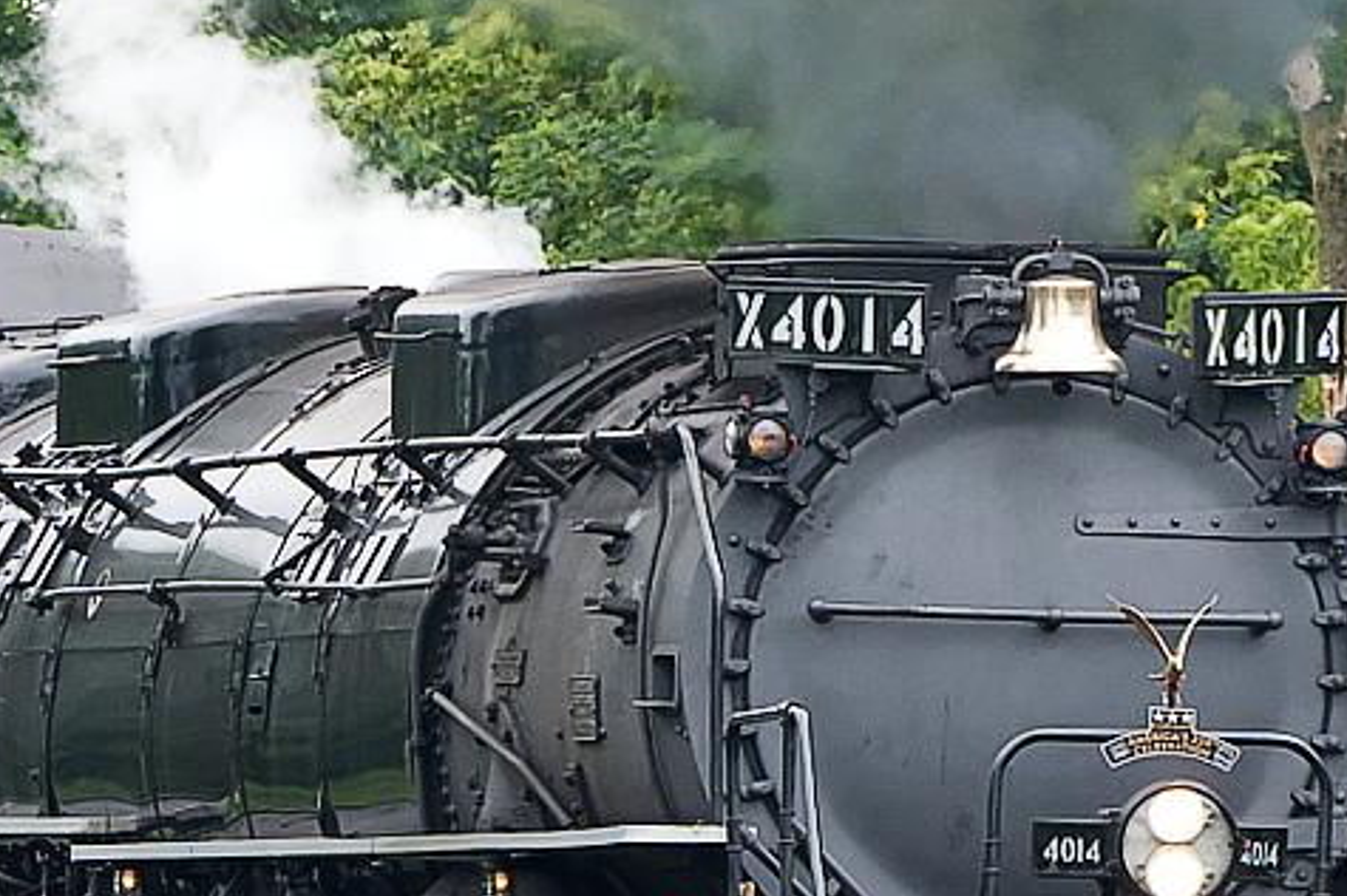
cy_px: 920
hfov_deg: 1.4
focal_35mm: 1441
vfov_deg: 1.0
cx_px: 630
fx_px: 53878
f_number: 11
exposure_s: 1/1250
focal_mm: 380
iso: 4000
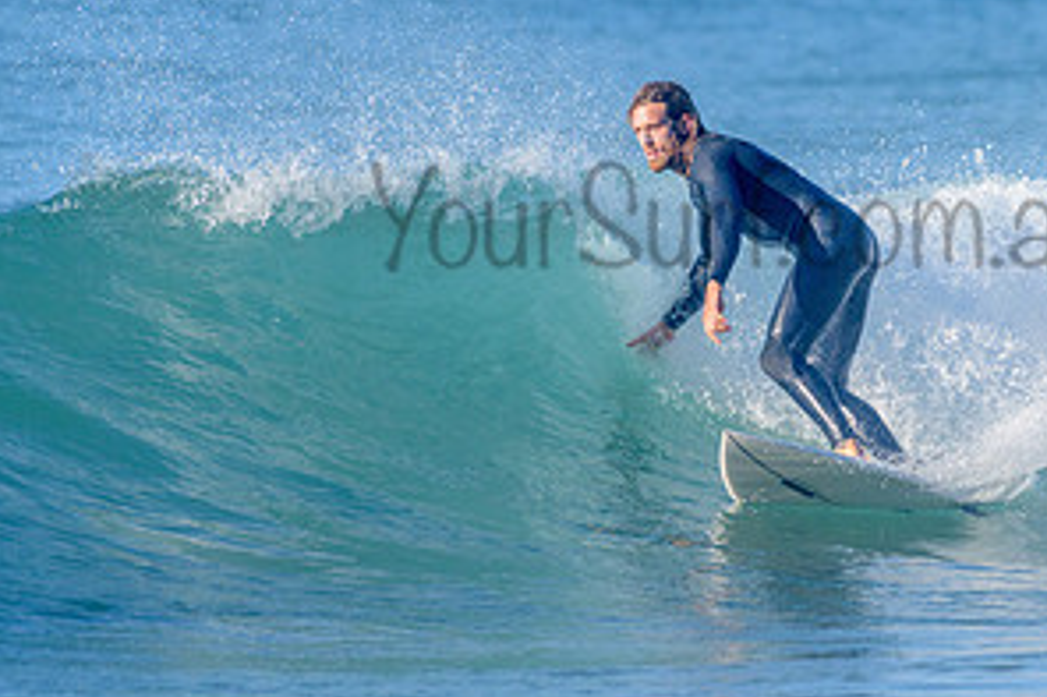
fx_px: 28514
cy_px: 186
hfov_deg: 2.1
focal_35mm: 981
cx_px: 736
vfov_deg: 1.4
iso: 320
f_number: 5.6
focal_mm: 500
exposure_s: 1/2000
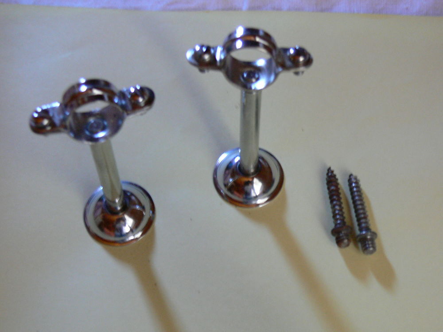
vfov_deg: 26.6
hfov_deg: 34.9
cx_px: 222
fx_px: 704
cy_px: 166
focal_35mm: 55
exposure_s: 1/6
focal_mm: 10.6
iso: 200
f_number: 3.2
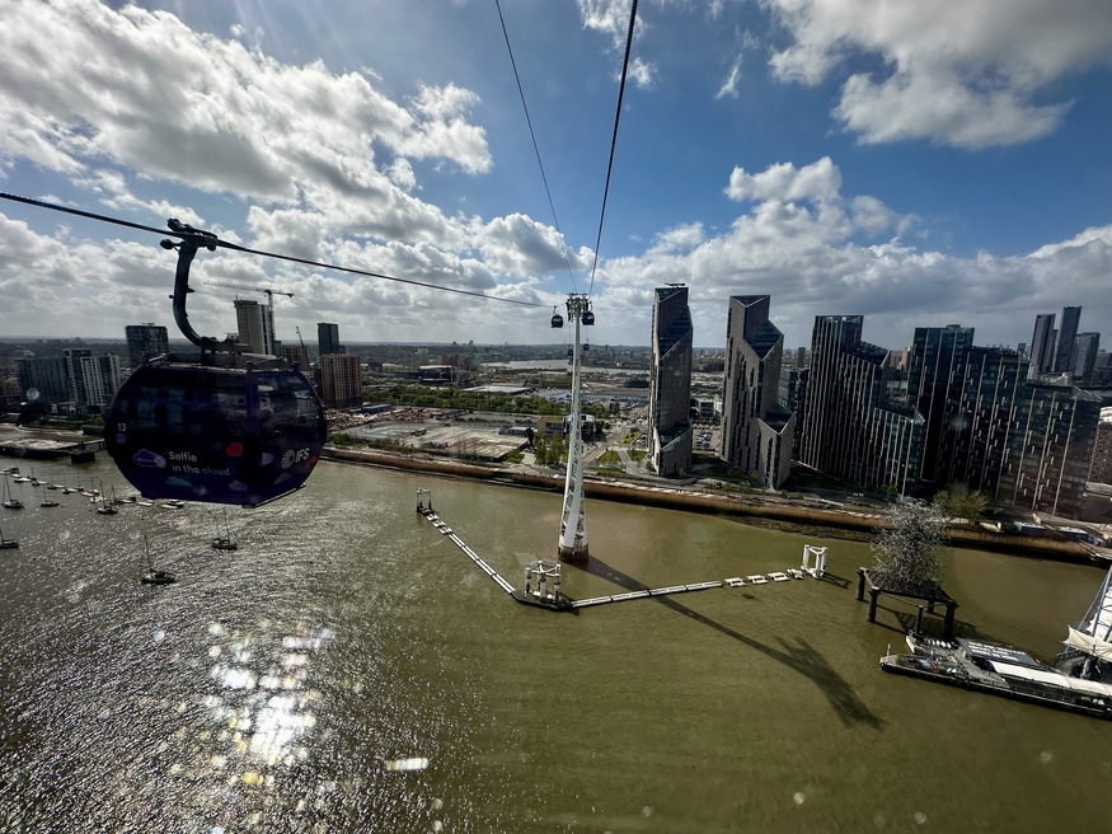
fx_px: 450
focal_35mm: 14
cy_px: 417
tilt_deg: -8.6
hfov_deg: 102.1
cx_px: 556
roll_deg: -1.6
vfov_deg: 85.7
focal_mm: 2.22
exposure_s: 1/2564
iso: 50
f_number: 2.2
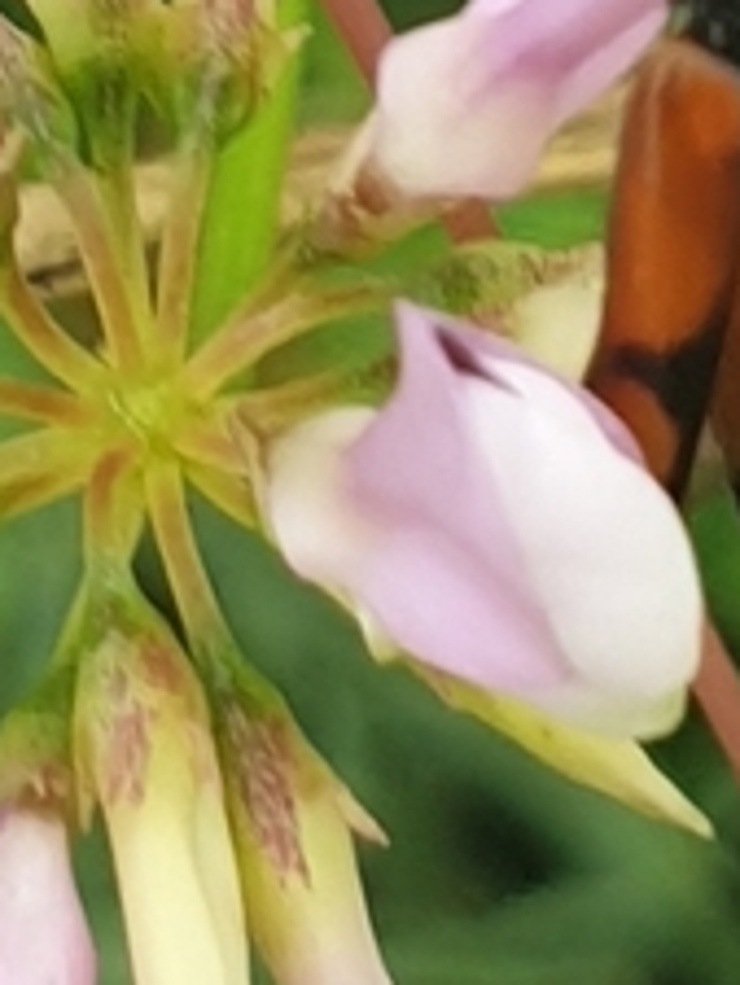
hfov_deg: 19.7
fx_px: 2107
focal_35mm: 74
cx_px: 609
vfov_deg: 26.0
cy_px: 241
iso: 64
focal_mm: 4.3
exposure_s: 1/100
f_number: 2.4
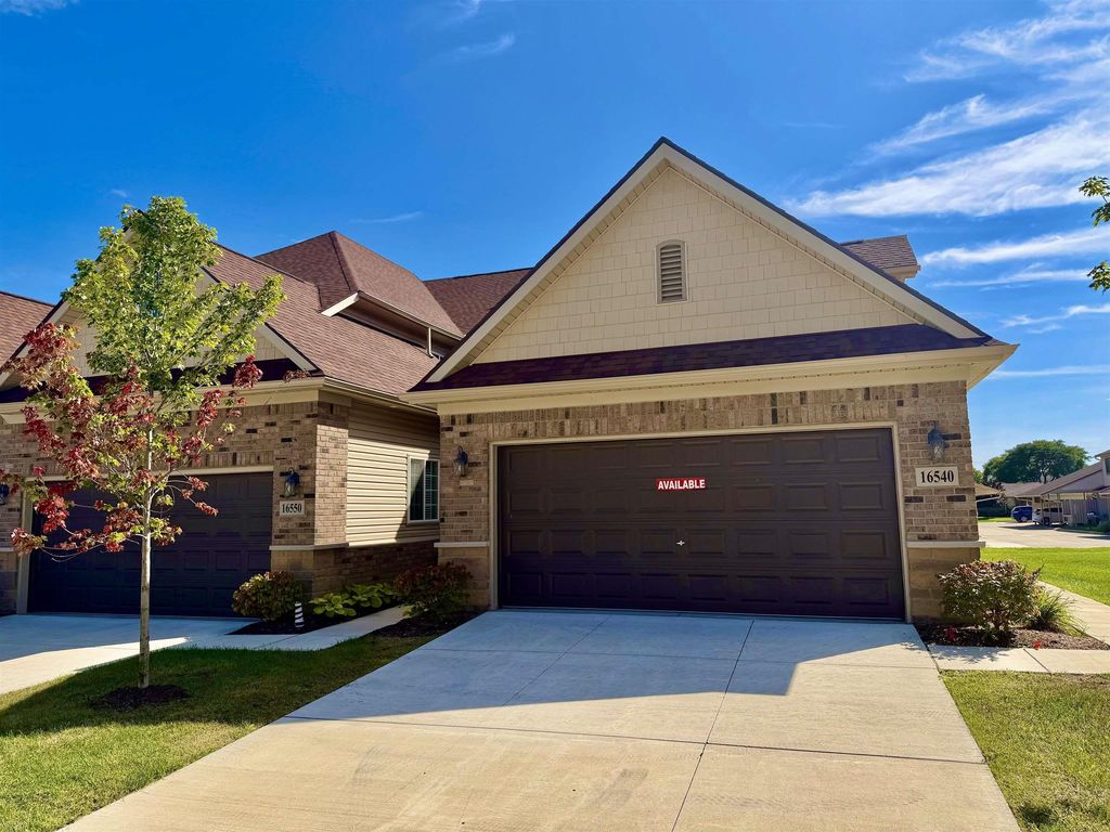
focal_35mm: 24
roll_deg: +1.5
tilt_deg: +6.1
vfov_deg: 56.8
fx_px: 770
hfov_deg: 71.6
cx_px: 555
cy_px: 416
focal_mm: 6.76
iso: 80
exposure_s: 1/4975
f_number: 1.78
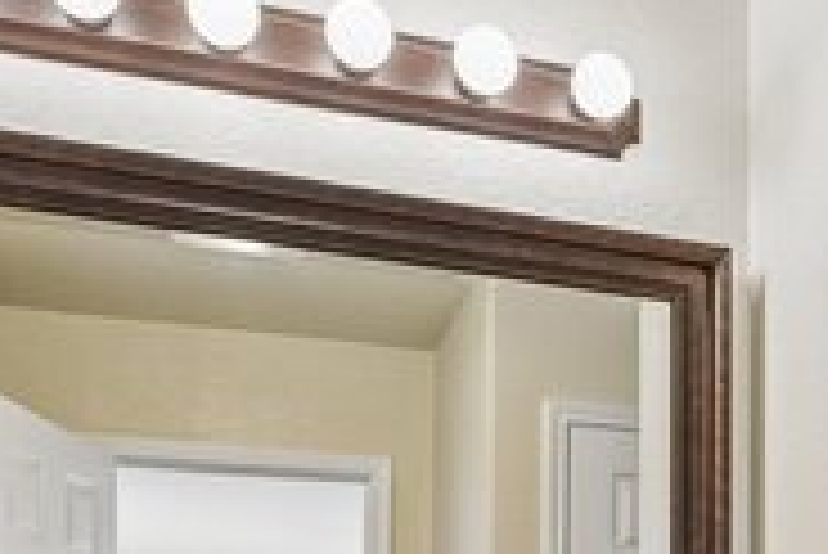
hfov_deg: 31.4
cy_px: 768
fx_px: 1358
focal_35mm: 59
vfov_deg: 20.5
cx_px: 824
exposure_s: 1/20
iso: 1400
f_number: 8
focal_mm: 17
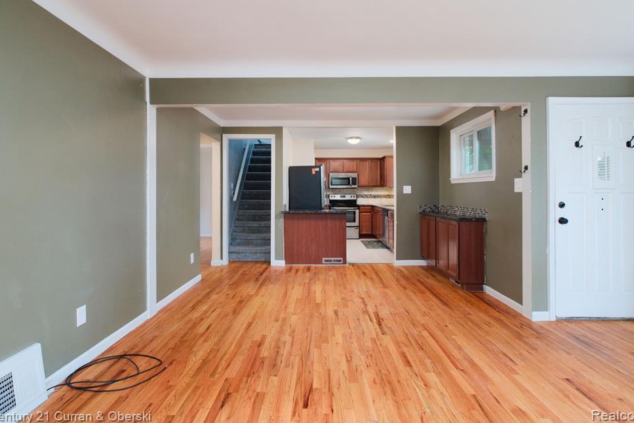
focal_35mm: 18
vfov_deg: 67.4
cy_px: 202
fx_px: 317
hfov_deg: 90.0
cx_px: 322
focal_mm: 11.3
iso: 800
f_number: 6.4
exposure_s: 1/125
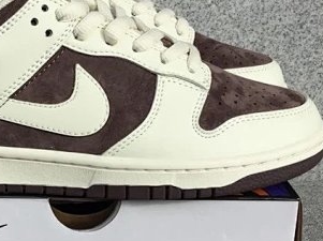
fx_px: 615
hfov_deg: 29.1
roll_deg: -0.9
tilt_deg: -21.5
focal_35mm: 66
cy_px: 169
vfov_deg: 22.1
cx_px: 89
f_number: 2.4
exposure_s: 1/637
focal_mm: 3.3
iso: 25
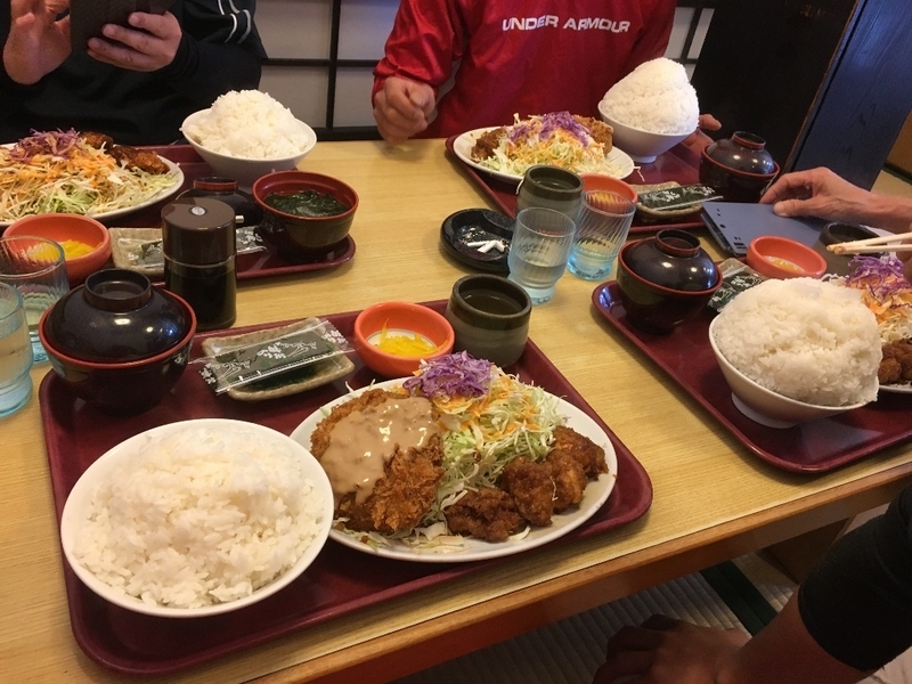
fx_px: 764
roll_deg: -11.3
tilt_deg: -34.4
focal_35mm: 29
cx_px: 456
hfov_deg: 61.7
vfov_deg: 48.2
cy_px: 342
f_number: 2.2
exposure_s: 1/30
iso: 100
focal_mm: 4.15
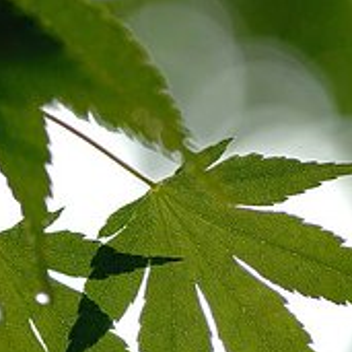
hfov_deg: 4.4
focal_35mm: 400
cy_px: 280
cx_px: 124
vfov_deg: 4.4
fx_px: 4605
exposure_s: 1/200
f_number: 4.5
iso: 200
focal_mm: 105
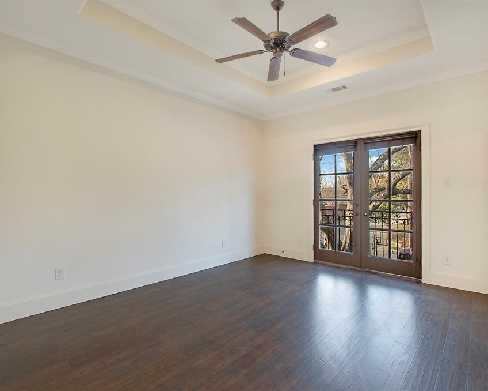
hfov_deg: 89.6
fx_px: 245
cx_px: 257
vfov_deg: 77.0
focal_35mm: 17
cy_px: 195
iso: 100
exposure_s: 1/25
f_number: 7.1
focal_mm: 10
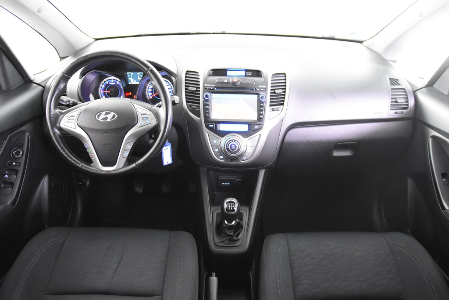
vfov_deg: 50.4
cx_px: 224
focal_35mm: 26
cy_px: 150
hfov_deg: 70.4
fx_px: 318
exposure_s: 1/25
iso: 5000
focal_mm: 17
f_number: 2.8
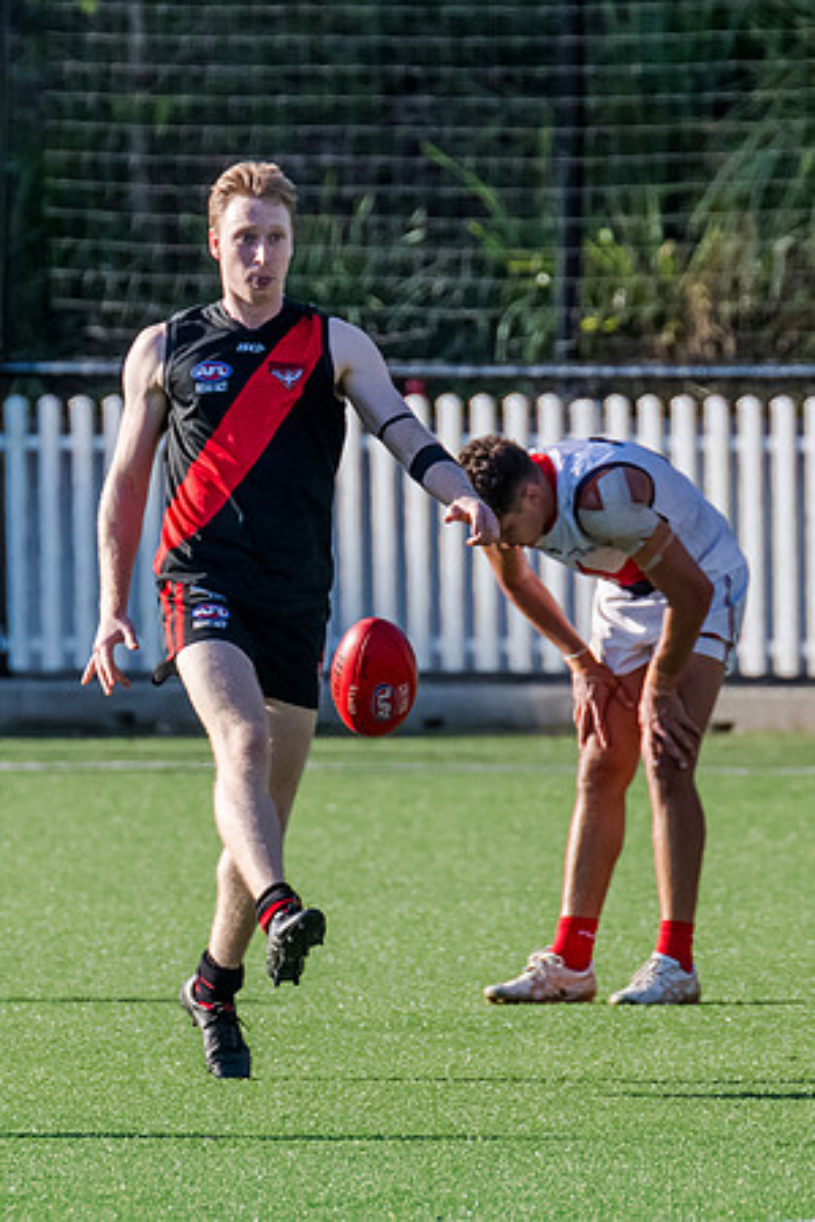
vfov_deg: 1.9
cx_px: 137
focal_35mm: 1087
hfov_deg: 1.3
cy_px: 648
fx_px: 36894
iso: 800
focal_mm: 420
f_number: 6.3
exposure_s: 1/1600
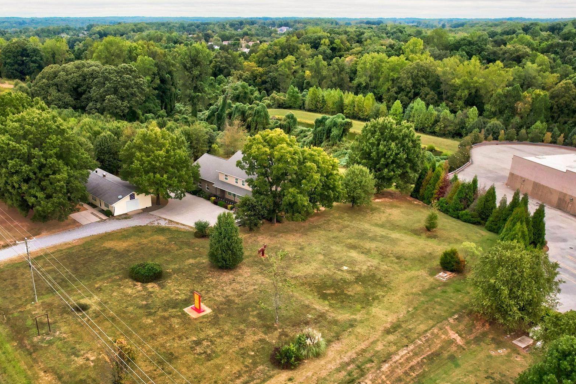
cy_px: 245
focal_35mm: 29
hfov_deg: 63.2
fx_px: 464
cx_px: 236
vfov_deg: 44.5
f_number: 2.8
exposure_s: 1/640
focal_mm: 8.4
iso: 150
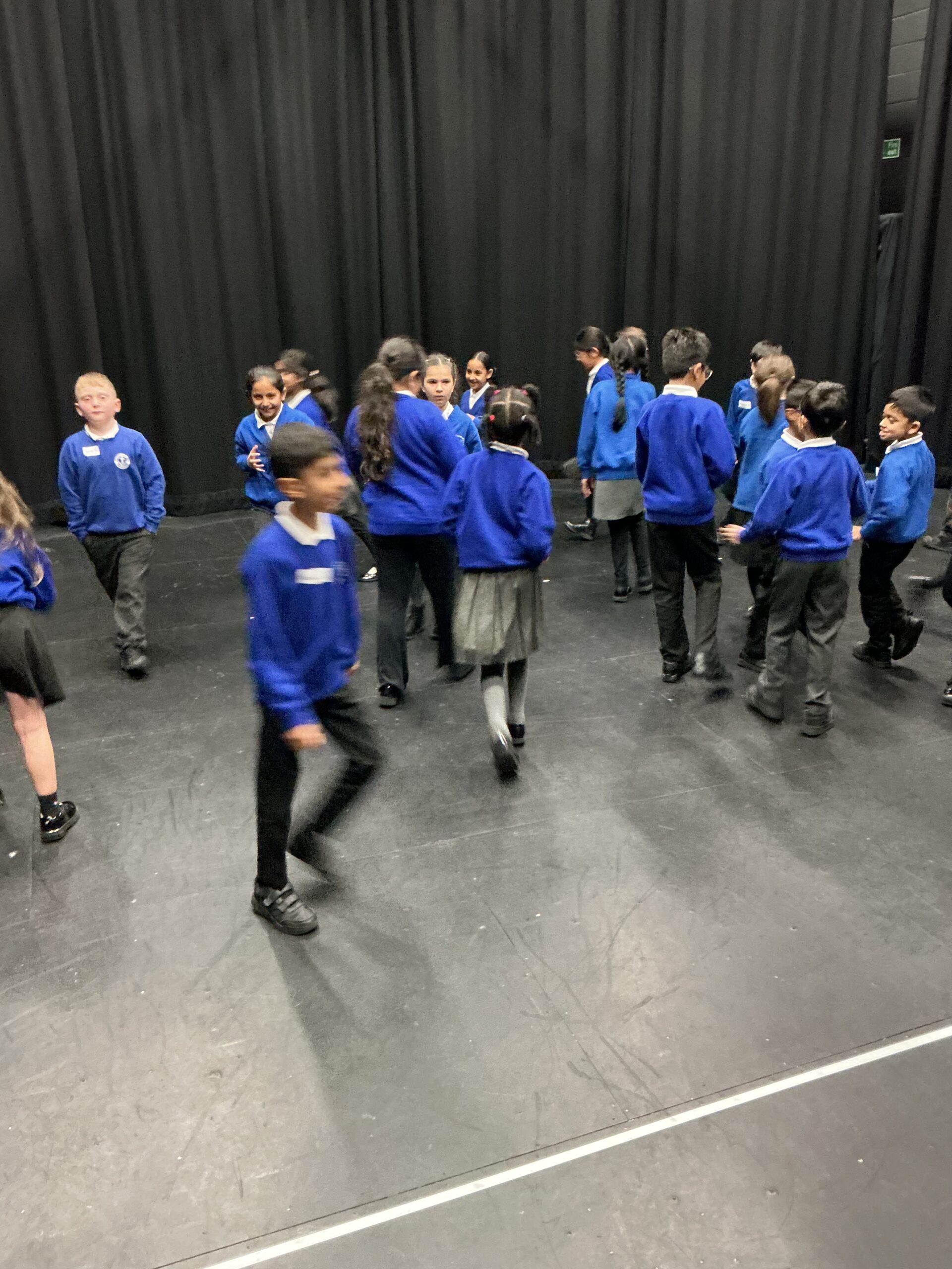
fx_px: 1063
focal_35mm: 29
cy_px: 634
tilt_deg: -20.1
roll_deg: +0.2
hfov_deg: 48.2
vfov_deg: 61.7
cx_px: 476
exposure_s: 1/30
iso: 500
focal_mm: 3
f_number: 1.8
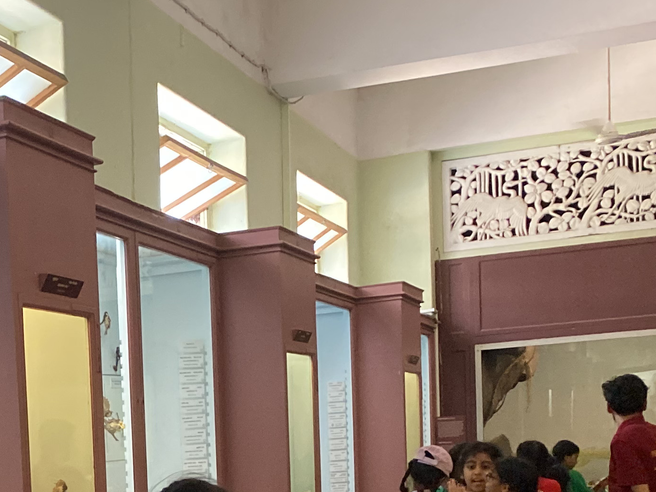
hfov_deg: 24.3
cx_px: -32
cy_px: 631
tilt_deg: -5.6
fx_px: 1441
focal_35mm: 76
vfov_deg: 18.2
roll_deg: +3.5
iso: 400
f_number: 1.8
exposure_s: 1/50
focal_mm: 4.25
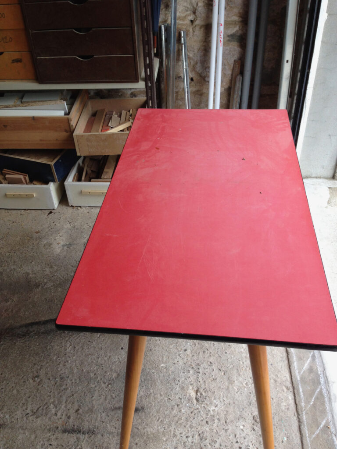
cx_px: 168
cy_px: 224
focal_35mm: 33
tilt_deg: -38.9
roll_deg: +2.2
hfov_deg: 42.9
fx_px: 428
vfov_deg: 55.4
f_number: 2.4
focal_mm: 4.12
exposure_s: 1/120
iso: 64
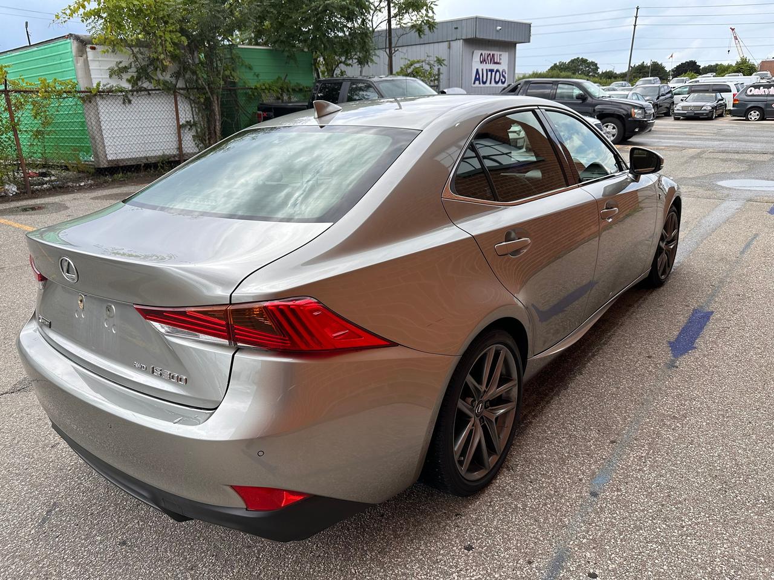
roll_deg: +1.9
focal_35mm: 24
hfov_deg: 71.6
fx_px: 537
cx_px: 387
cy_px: 290
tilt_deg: -18.6
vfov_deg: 56.8
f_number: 1.78
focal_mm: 6.86
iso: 80
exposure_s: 1/2028
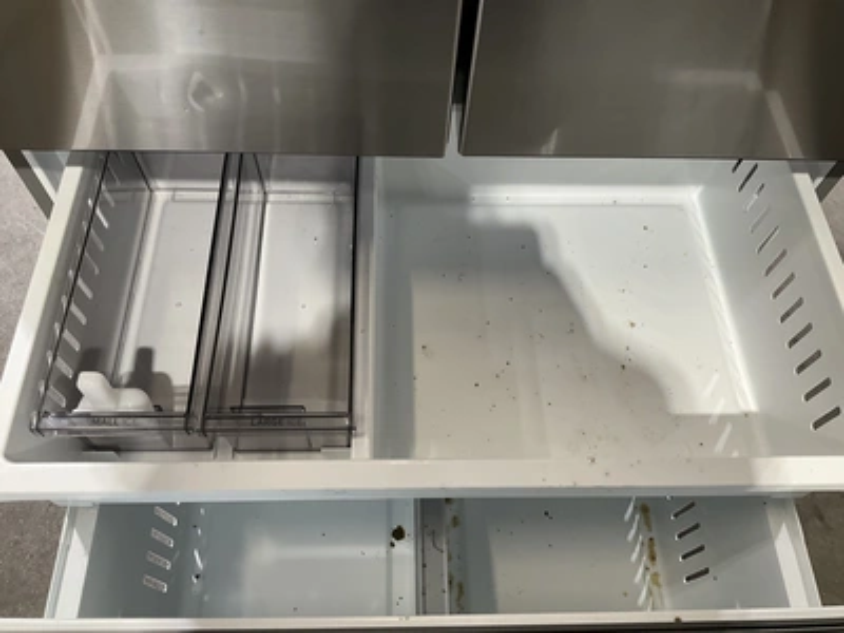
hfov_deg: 61.7
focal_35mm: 29
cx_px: 422
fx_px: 707
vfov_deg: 48.2
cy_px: 316
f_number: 1.8
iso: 125
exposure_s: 1/60
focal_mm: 3
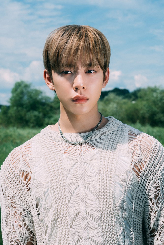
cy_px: 122
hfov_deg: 19.5
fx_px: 478
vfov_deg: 28.8
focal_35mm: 70
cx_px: 82
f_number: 10
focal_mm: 70
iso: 100
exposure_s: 1/320
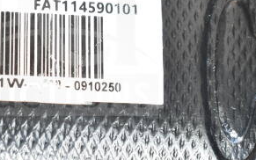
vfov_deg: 8.5
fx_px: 1075
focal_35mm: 154
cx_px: 59
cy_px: 46
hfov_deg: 13.5
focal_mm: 48
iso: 1600
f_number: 7.1
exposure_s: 1/200
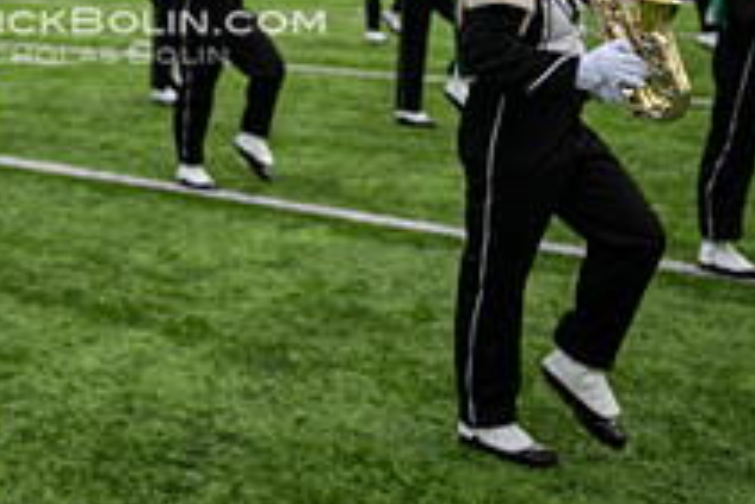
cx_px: 79
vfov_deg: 19.4
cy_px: -105
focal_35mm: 66
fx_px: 1385
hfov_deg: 29.3
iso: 200
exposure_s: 1/500
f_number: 2.8
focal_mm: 24
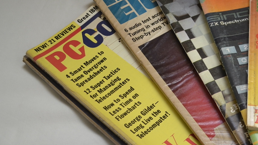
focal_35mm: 67
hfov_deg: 28.5
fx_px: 458
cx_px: 285
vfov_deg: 18.0
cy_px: 56
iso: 400
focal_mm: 18
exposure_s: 1/100
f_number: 5
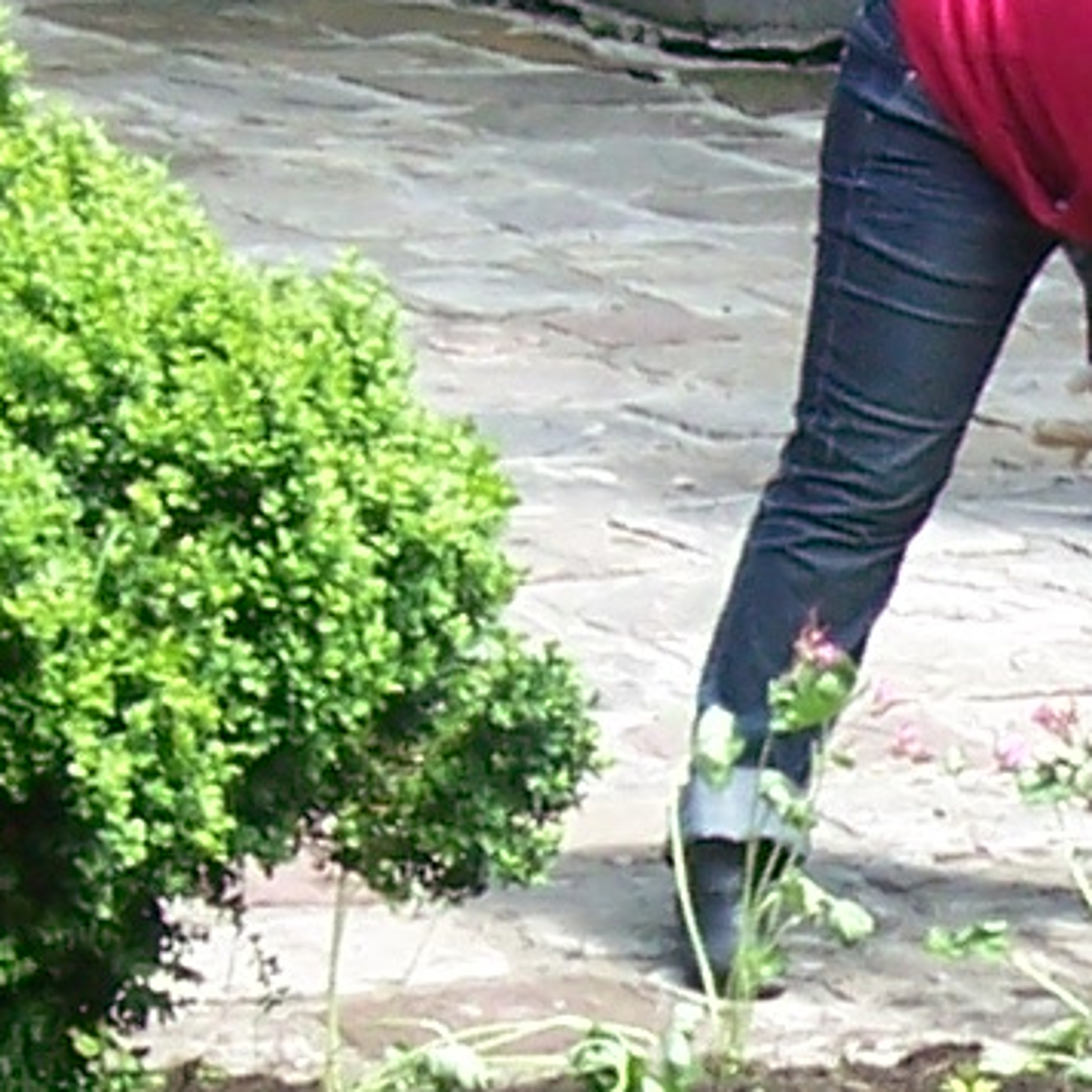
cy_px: 951
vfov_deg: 7.3
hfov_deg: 7.3
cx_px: 1227
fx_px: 8530
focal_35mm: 239
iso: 80
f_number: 2.7
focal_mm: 5.6
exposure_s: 1/320
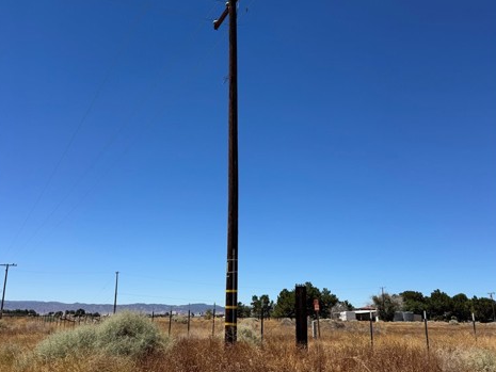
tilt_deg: +16.8
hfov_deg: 55.3
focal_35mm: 33
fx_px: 473
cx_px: 249
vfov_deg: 42.9
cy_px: 168
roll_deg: -1.4
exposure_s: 1/6410
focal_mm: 6.76
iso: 80
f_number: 1.78
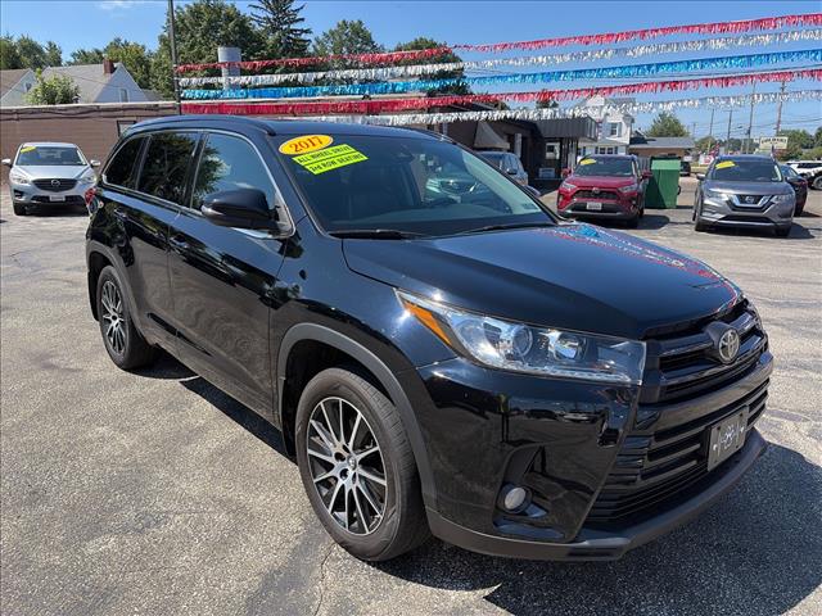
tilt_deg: -13.2
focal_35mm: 26
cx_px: 411
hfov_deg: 67.3
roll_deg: +0.5
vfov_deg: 53.1
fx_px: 617
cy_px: 308
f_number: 1.6
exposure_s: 1/1953
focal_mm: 5.96
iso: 50
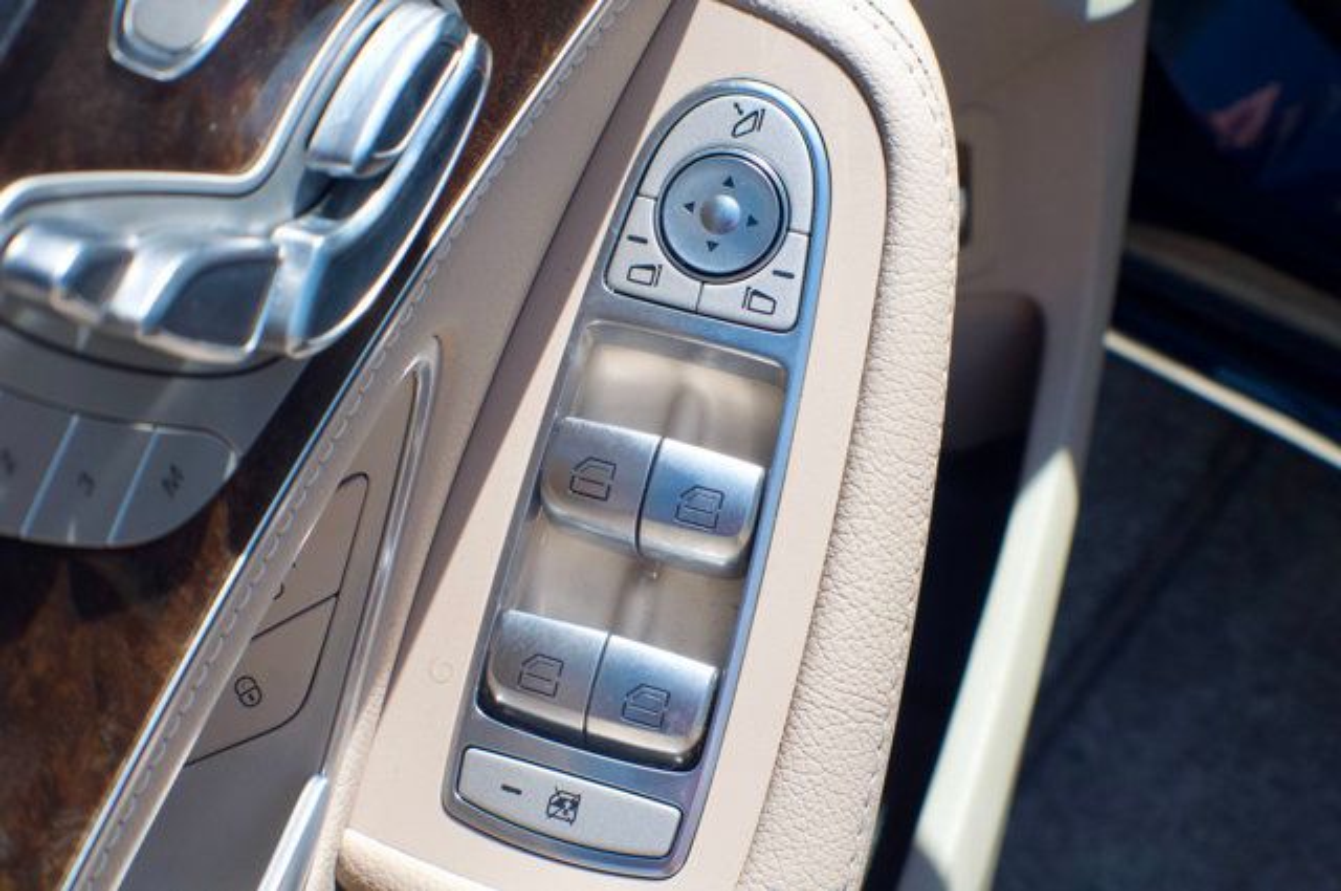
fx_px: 2790
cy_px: 446
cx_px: 670
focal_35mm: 75
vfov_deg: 18.1
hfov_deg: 27.0
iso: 500
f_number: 10
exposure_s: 1/400
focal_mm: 50
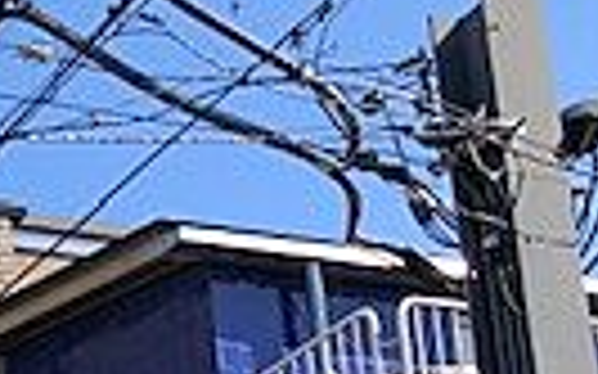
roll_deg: +1.6
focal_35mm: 143
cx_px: -701
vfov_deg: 8.3
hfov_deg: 12.4
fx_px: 2330
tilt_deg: +13.3
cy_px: 937
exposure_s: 1/1080
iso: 20
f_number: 1.8
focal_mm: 3.99
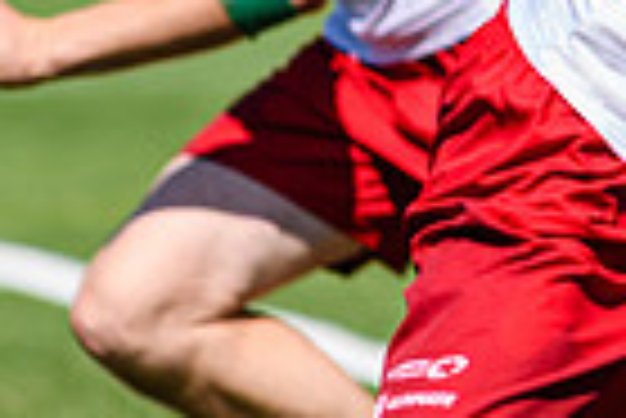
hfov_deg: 1.6
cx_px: 1045
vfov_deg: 1.1
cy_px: -258
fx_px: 21724
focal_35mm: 1248
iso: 100
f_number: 3.2
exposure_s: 1/1000
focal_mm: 200
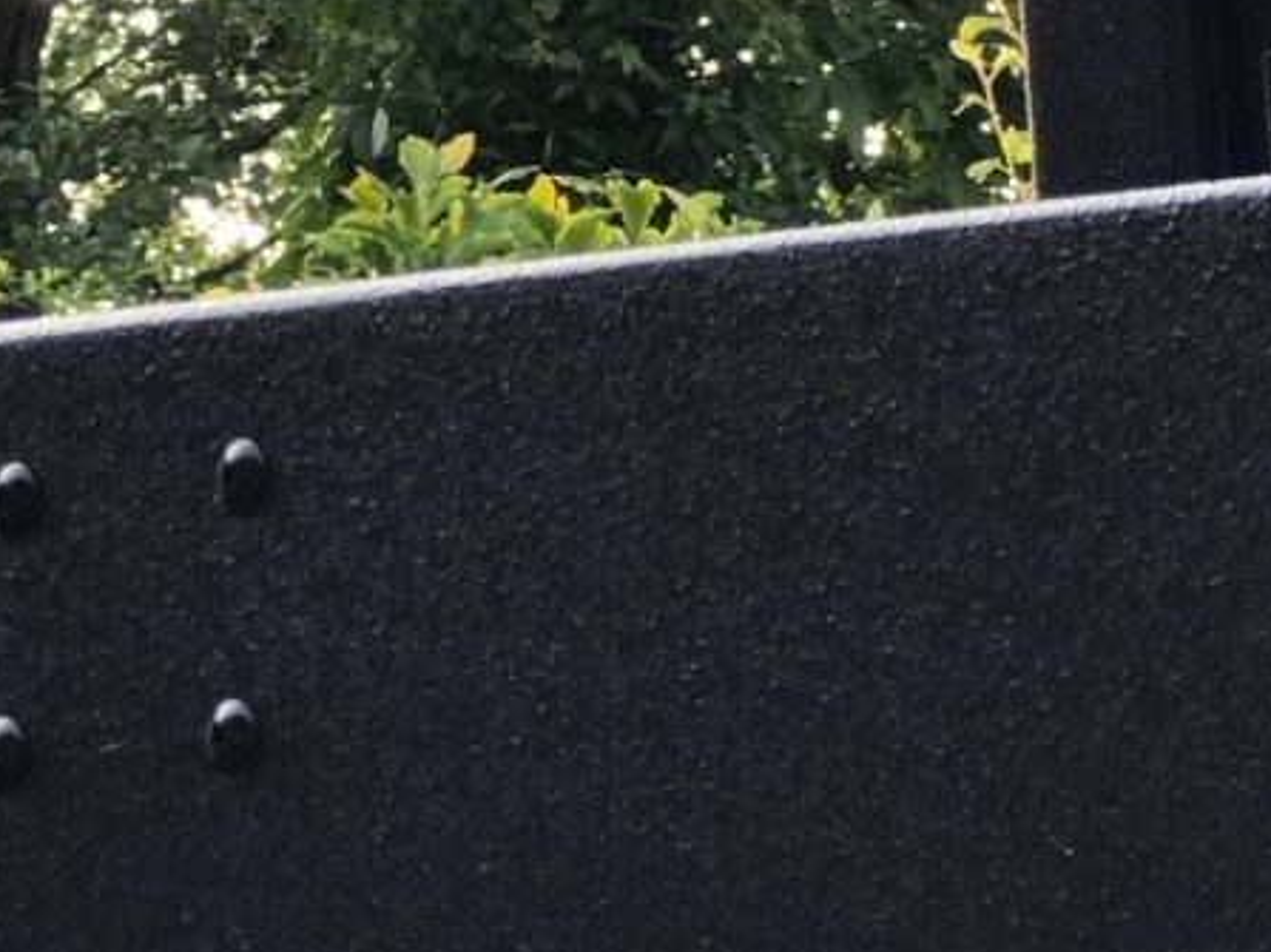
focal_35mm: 245
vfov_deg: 6.0
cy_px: -165
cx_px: 2033
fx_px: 8993
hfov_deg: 7.9
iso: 25
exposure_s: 1/100
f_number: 2.8
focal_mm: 6.6
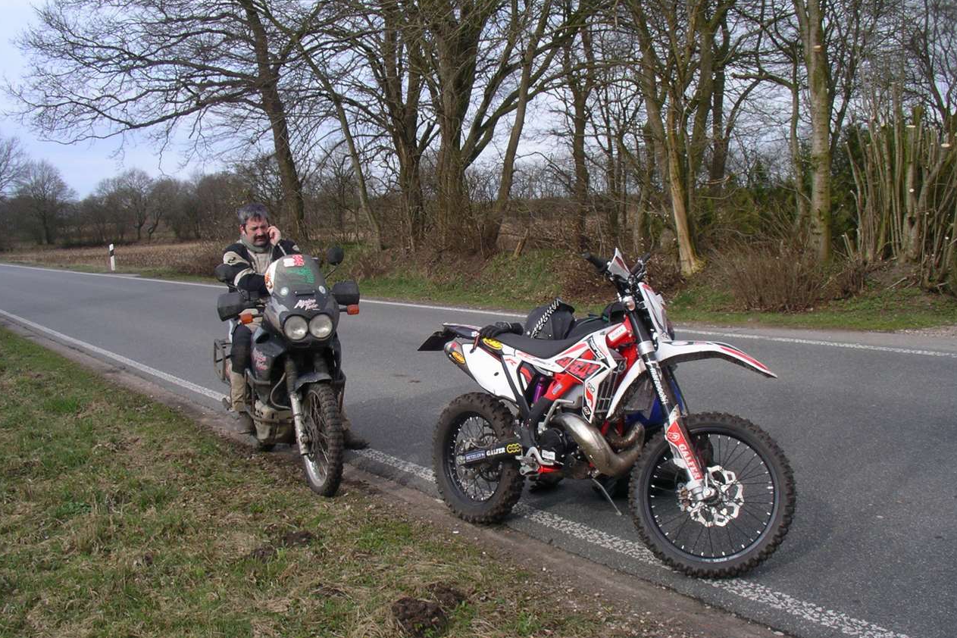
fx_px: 1037
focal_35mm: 39
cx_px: 480
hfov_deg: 49.6
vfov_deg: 34.2
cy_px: 358
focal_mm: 5.7
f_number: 6.9
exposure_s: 1/100
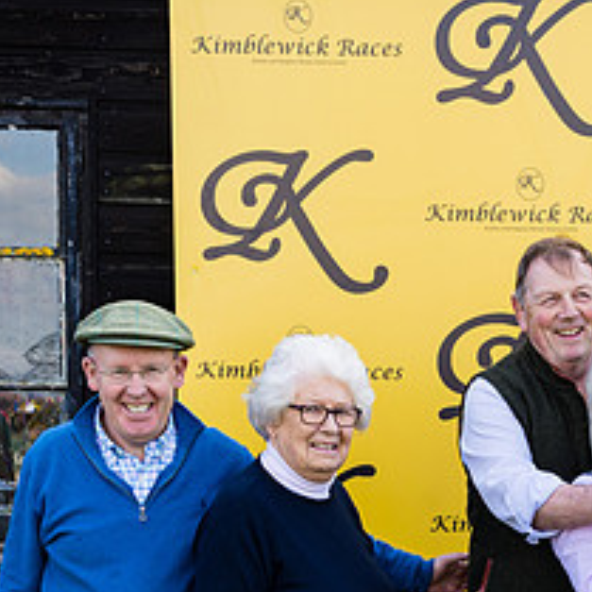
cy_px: 625
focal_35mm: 102
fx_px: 1974
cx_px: 605
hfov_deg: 16.7
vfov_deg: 16.6
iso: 50
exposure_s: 1/80
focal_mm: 37
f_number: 8
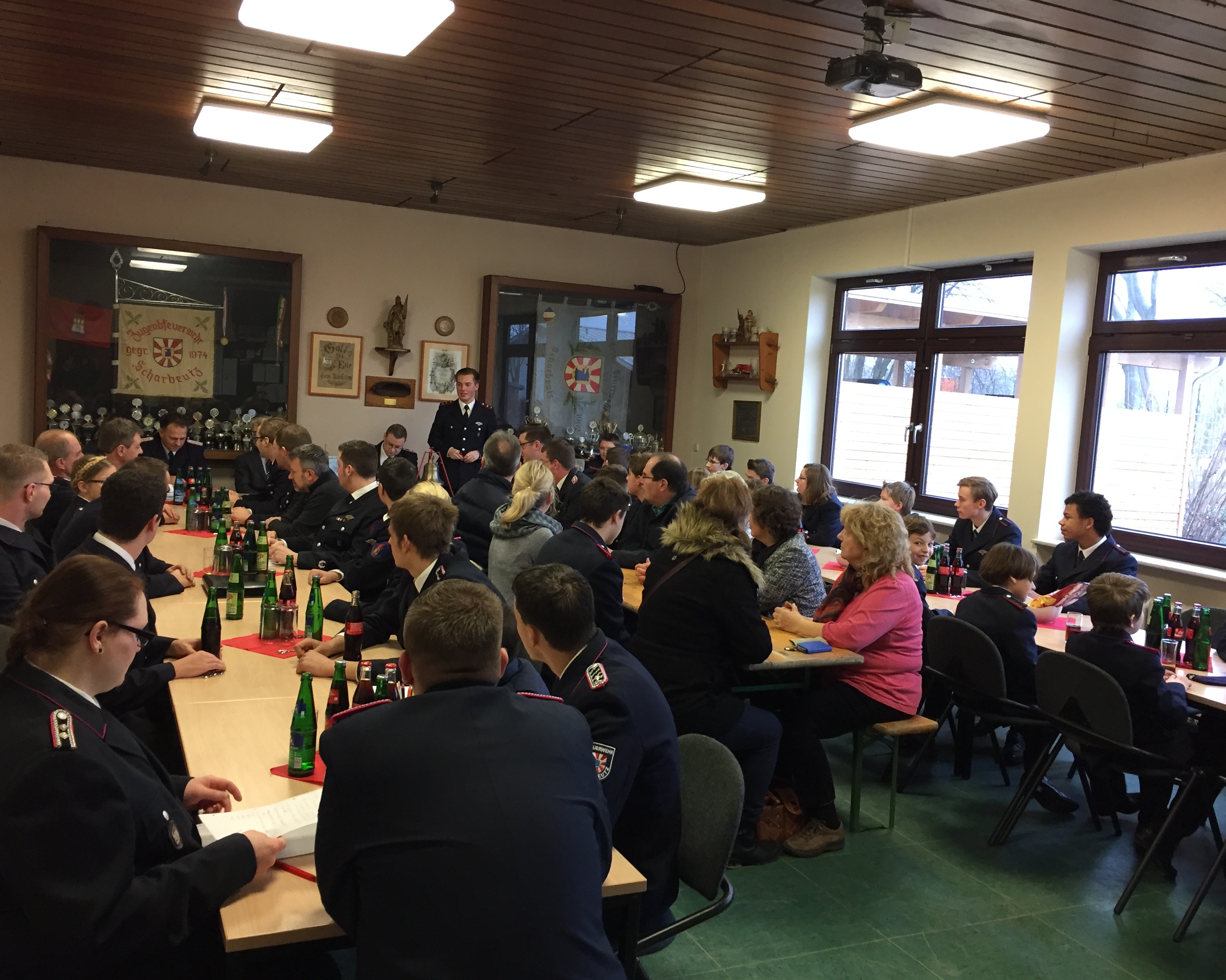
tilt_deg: -5.1
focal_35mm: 31
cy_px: 489
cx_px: 623
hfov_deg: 57.2
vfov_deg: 47.1
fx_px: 1125
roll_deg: -4.0
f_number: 2.2
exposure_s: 1/33
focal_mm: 4.15
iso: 160
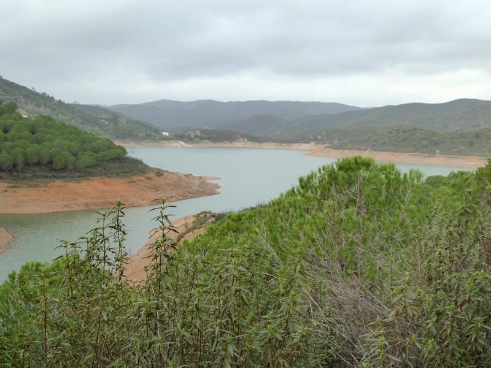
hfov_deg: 38.9
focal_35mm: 49
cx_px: 246
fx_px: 695
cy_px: 184
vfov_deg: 29.7
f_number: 4
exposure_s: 1/320
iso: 200
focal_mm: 8.4
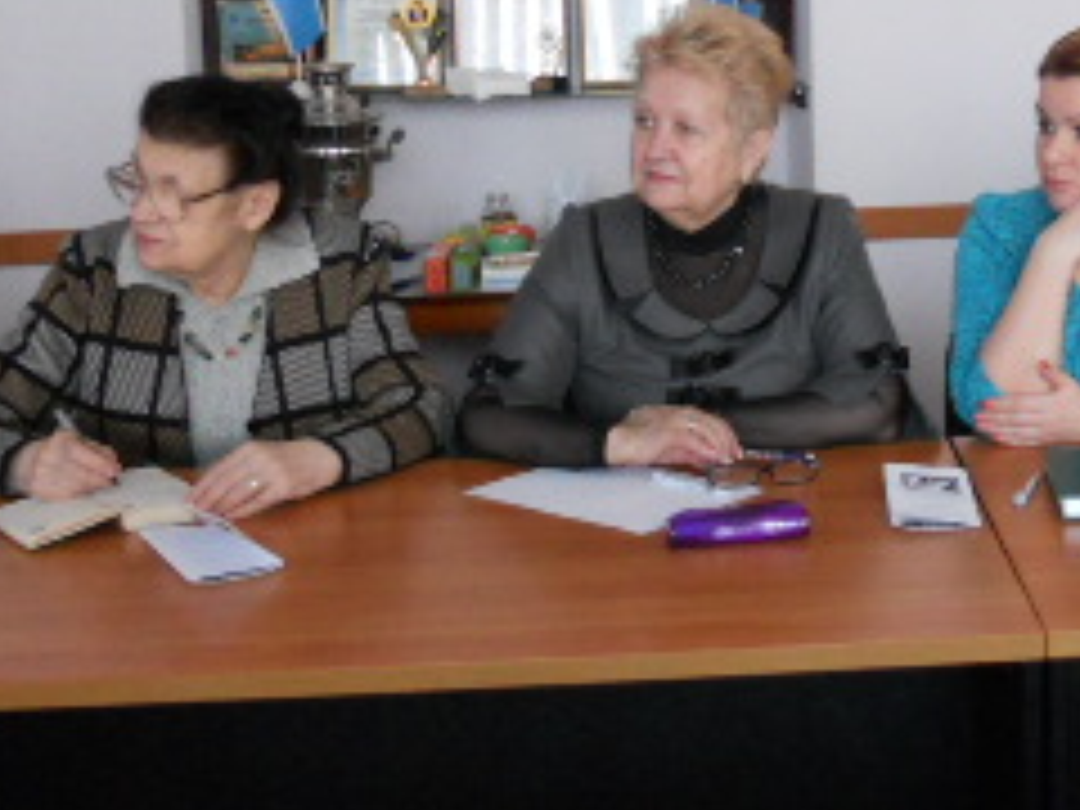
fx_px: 2246
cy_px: 270
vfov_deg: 20.4
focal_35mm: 72
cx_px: 904
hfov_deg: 26.4
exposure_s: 1/30
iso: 400
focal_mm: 4.9
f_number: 3.2
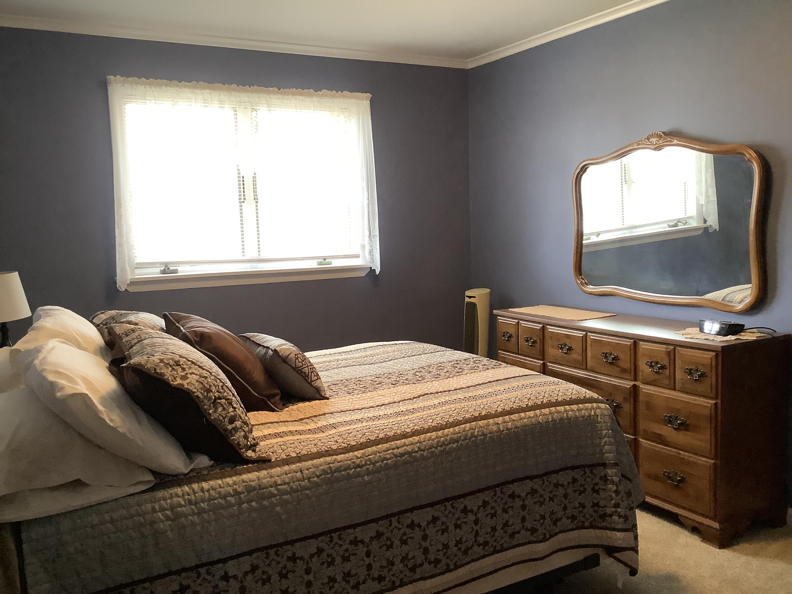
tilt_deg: -6.7
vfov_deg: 45.4
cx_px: 396
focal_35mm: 31
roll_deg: +0.9
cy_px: 297
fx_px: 709
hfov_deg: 58.4
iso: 200
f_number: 2.4
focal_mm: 3.3
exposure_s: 1/60
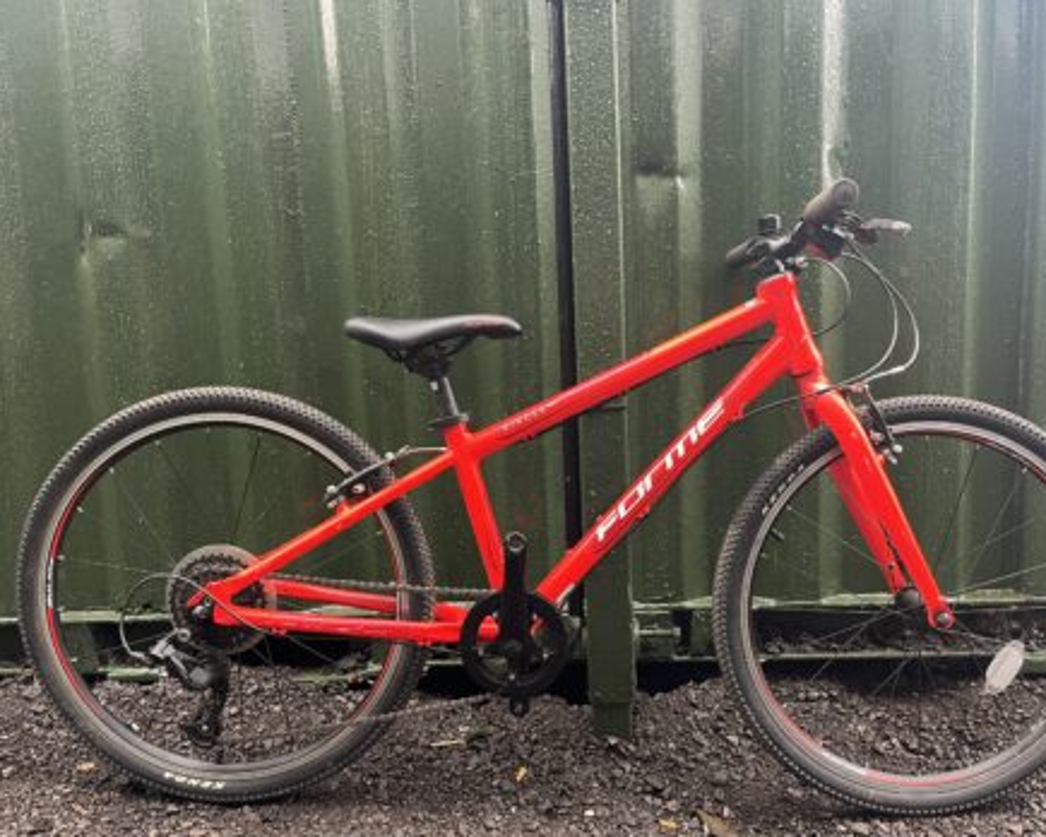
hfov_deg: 62.1
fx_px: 867
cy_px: 426
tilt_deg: -8.3
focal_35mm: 28
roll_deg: +0.9
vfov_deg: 51.5
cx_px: 572
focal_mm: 5.1
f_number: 1.6
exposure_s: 1/74
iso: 125
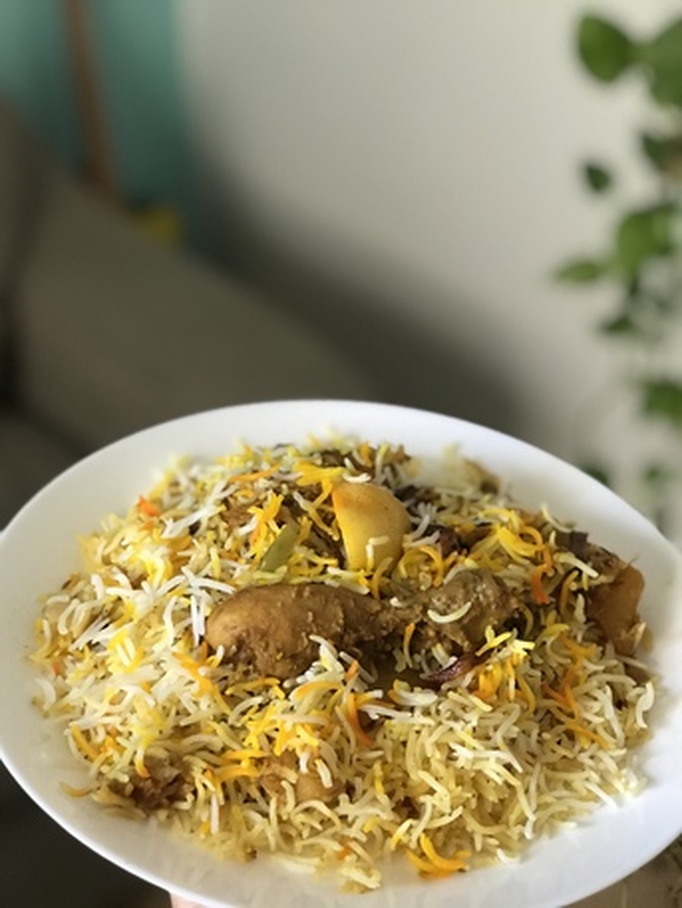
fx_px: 1497
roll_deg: +0.4
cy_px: 454
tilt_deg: -30.5
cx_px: 341
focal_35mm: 57
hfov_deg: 25.7
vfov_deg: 33.8
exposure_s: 1/60
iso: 200
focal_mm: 6.6
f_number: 2.8
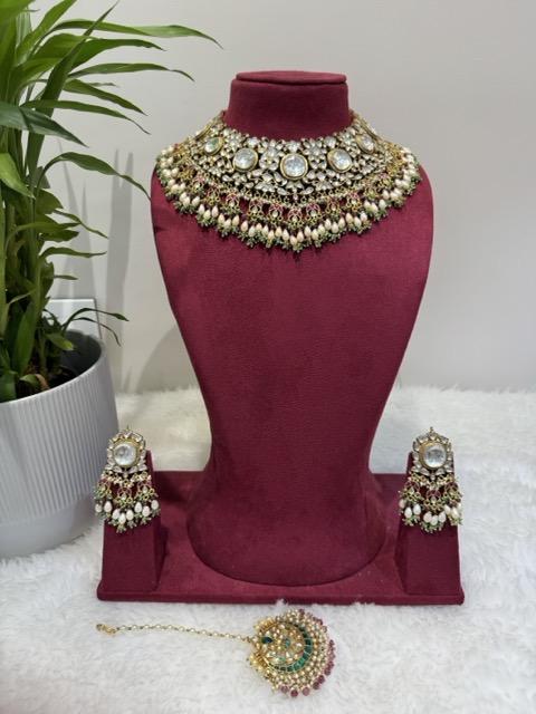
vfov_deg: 71.6
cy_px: 357
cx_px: 268
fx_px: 495
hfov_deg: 56.8
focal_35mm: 24
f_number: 1.78
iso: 64
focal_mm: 6.76
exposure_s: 1/100
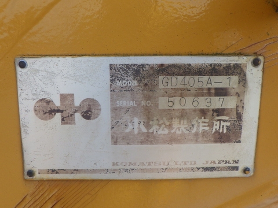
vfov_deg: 41.8
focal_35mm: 34
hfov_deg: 54.0
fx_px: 273
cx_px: 139
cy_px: 104
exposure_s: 1/200
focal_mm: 6.1
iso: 125
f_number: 4.6
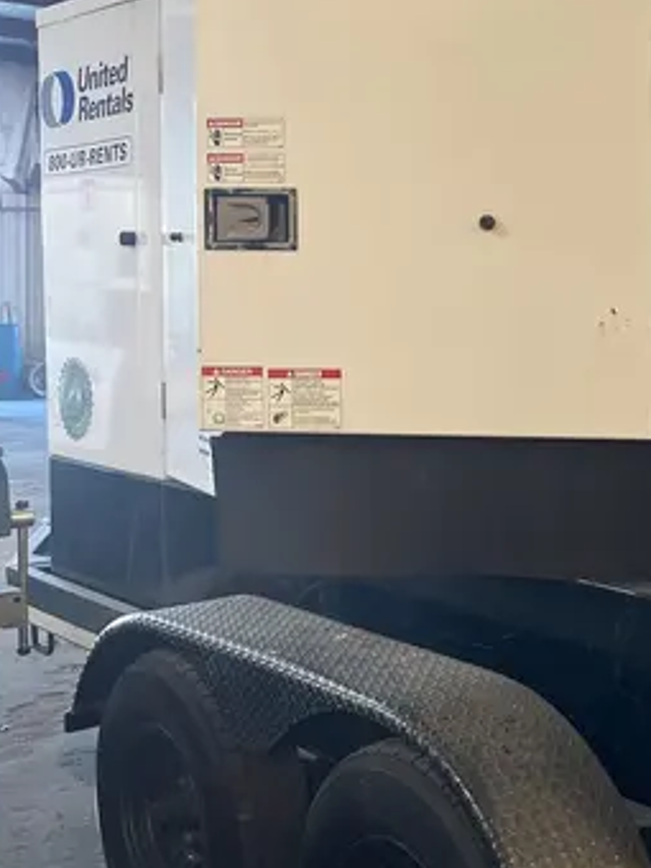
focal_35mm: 56
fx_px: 1404
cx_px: 684
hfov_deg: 24.6
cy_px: 343
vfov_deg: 34.2
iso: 125
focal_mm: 5.1
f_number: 1.6
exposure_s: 1/79
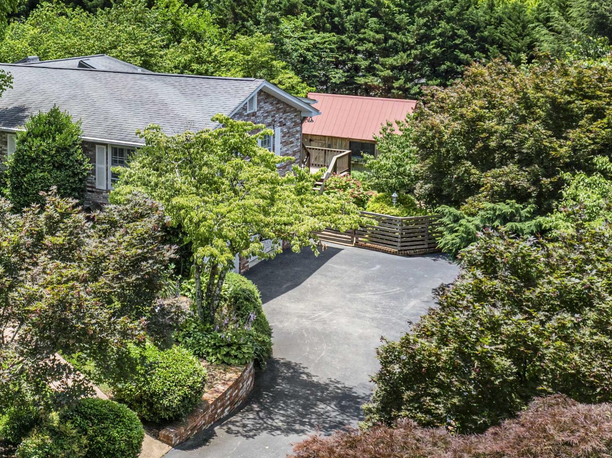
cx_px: 125
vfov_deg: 28.3
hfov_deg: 36.9
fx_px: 883
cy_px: 79
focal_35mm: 50
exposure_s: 1/500
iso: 230
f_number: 2.8
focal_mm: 12.29
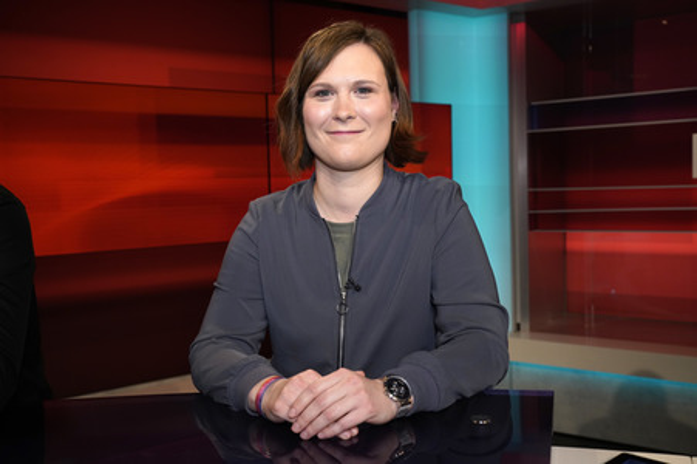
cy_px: 232
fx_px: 658
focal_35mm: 34
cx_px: 348
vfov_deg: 38.8
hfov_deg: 55.8
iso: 1600
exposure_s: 1/160
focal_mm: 34
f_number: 5
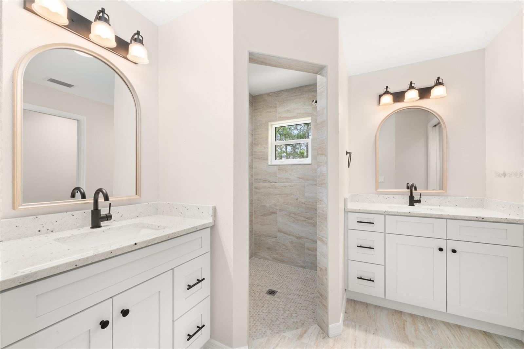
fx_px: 204
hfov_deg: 104.3
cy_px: 174
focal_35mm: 14
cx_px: 262
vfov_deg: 81.2
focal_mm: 14
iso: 400
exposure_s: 1/5
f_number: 11
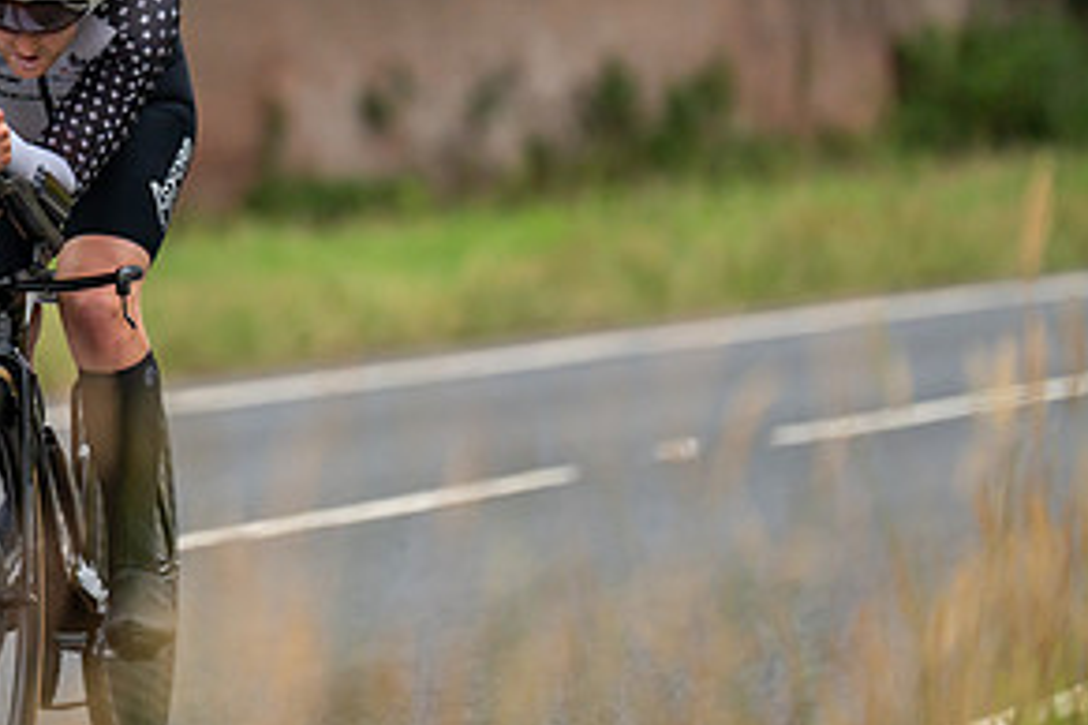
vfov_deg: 3.8
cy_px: 140
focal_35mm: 359
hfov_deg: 5.7
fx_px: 10849
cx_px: 30
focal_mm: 180
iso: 1000
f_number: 2.8
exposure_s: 1/800
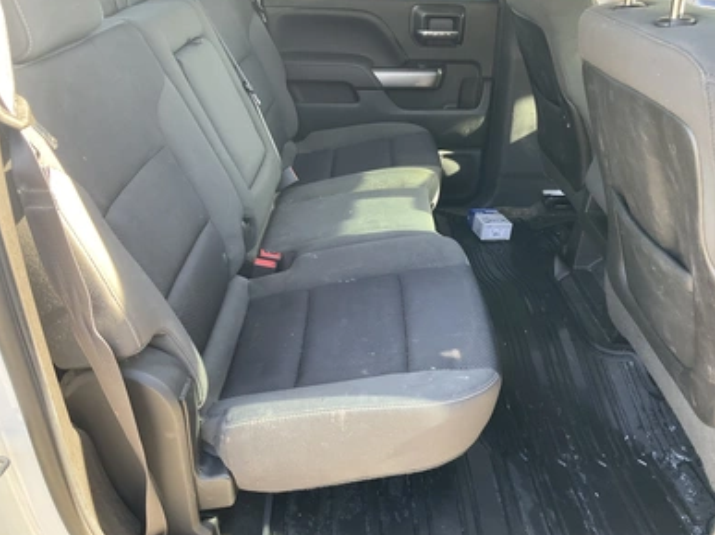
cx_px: 353
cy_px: 264
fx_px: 619
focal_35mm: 30
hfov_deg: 60.0
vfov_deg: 46.8
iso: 64
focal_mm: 3
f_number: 1.8
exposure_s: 1/73
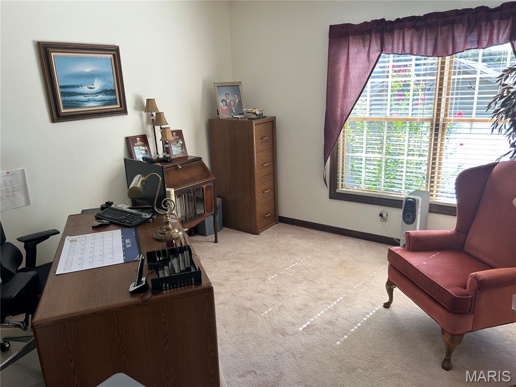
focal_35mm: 26
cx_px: 258
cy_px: 194
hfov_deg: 67.3
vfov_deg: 53.1
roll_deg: +2.1
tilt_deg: -15.8
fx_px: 388
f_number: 1.5
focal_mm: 5.7
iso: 32
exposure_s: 1/138
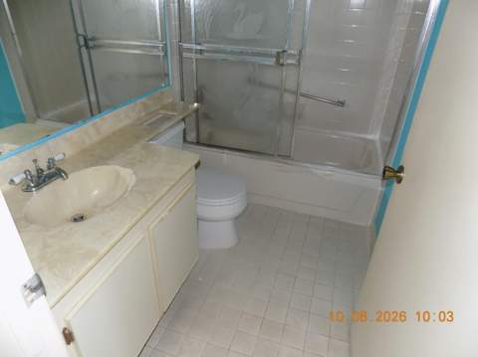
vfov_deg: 58.8
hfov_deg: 74.0
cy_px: 178
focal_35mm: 23
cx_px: 239
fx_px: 317
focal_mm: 4
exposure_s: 1/30
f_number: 3.1
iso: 200
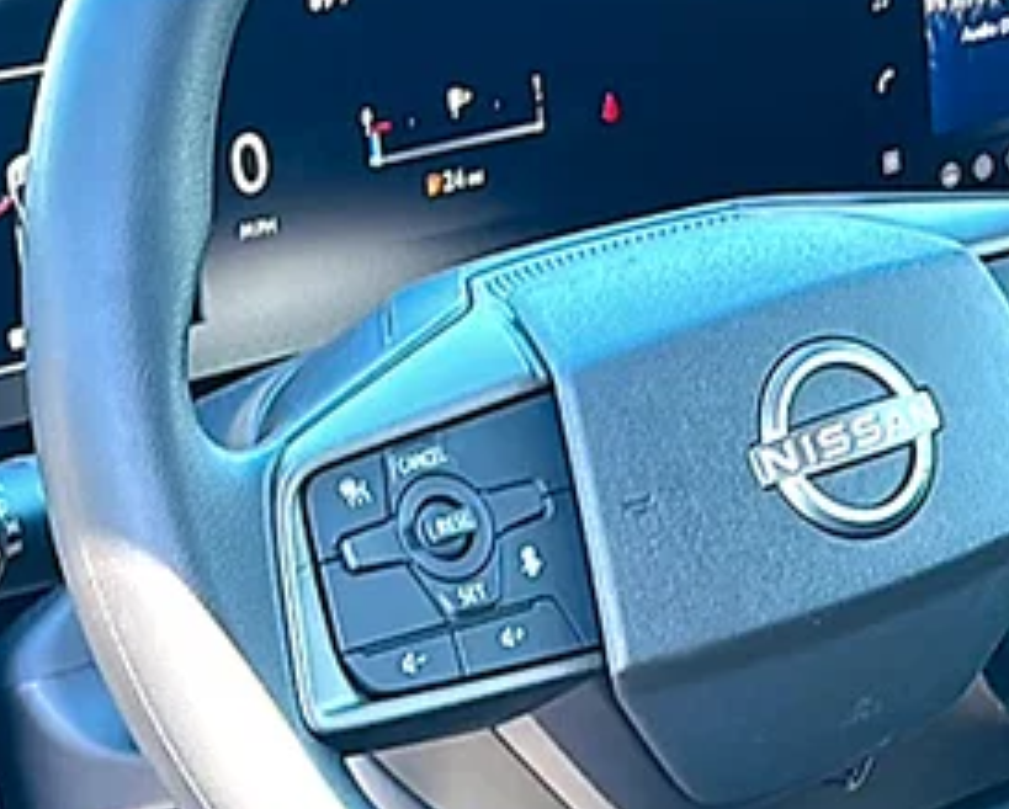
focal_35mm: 95
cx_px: 1124
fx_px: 2840
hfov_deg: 19.3
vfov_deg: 16.2
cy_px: 530
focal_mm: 6.86
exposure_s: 1/129
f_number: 1.78
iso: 80
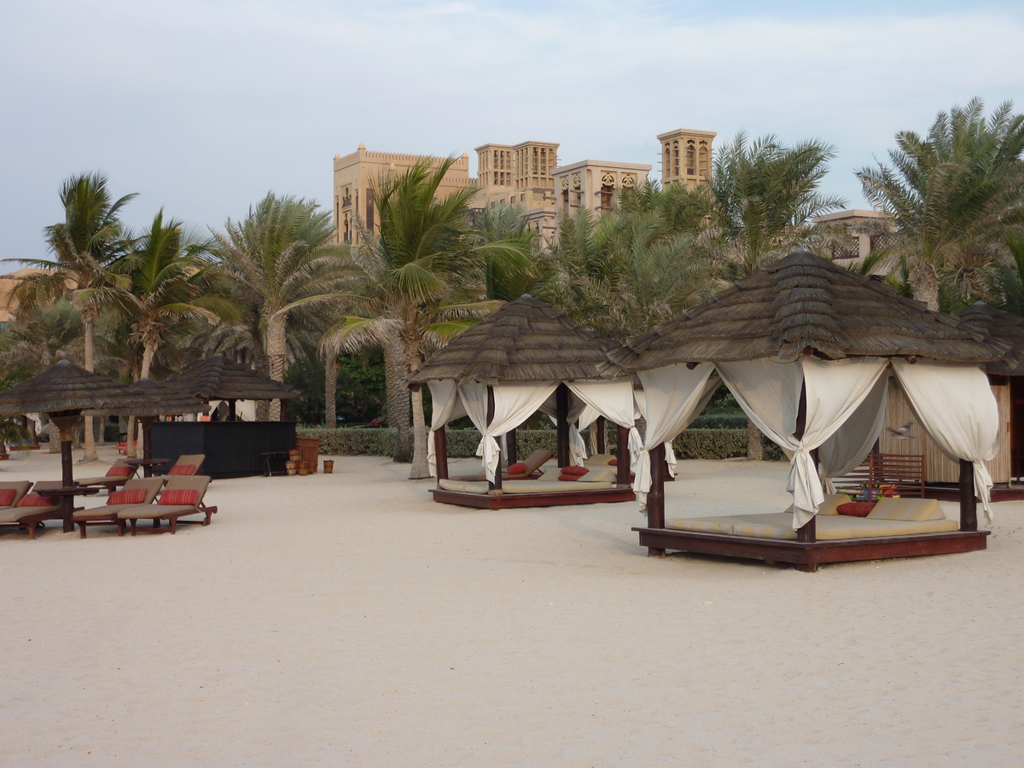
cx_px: 512
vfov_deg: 28.0
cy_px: 384
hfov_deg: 36.8
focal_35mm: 52
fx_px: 1538
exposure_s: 1/250
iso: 80
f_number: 3.8
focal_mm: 8.5
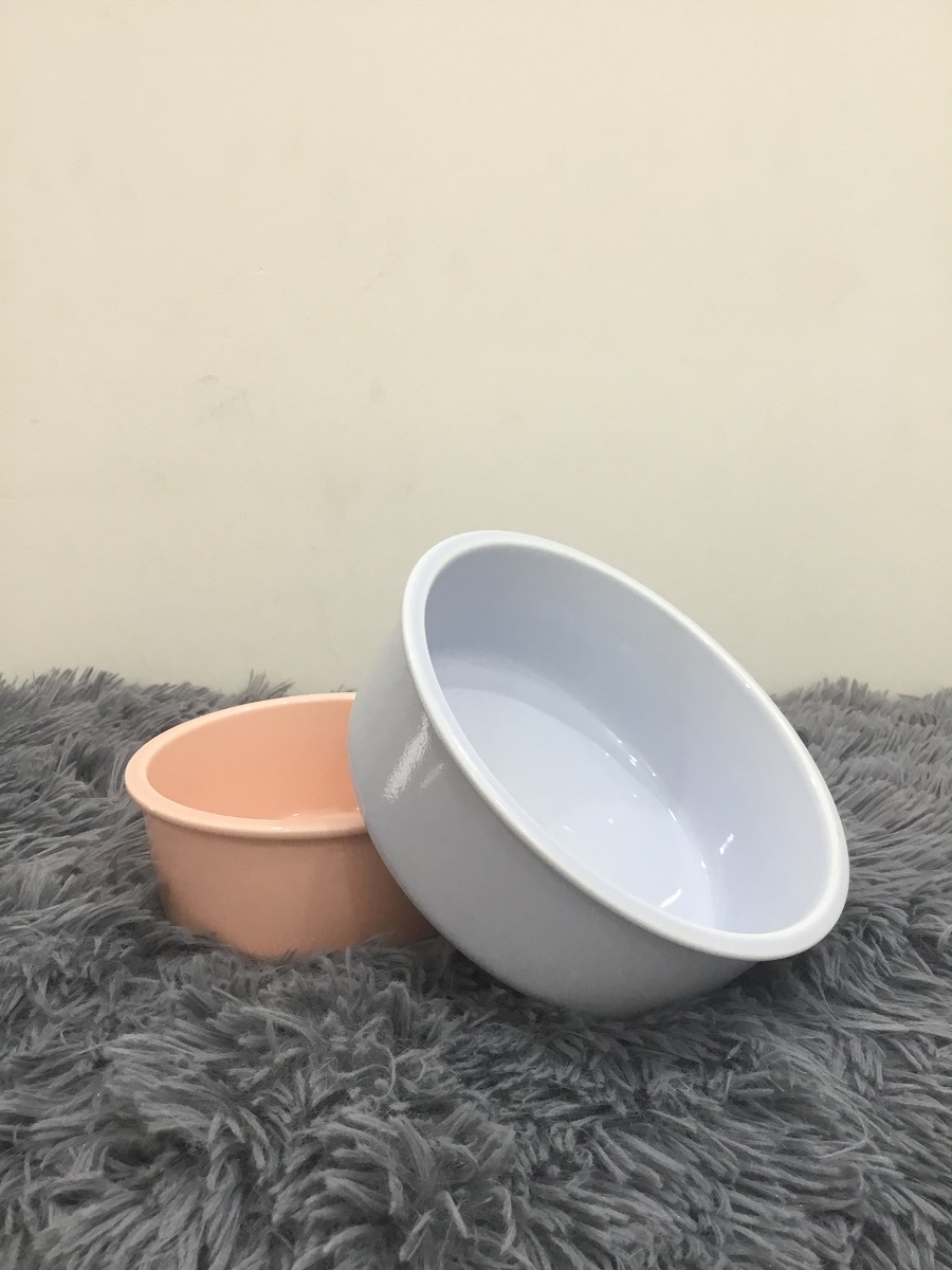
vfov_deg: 58.4
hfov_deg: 45.4
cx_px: 476
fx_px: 1137
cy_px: 635
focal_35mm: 31
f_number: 2.4
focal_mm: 3.3
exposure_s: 1/33
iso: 64
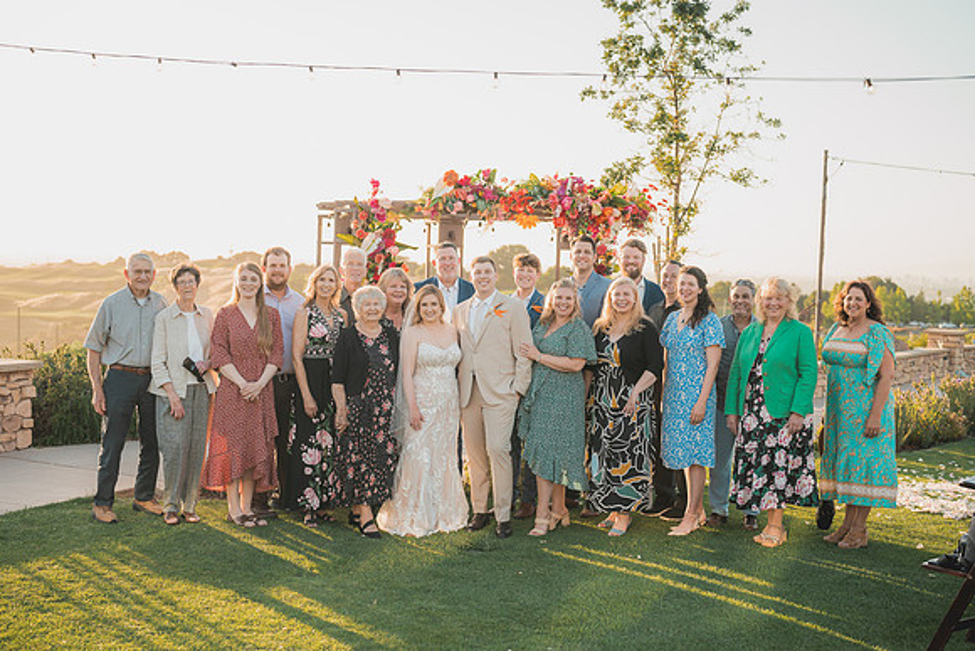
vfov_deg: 27.0
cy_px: 326
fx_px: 1354
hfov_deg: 39.6
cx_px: 488
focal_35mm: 50
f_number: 2.8
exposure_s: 1/640
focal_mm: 50
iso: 200
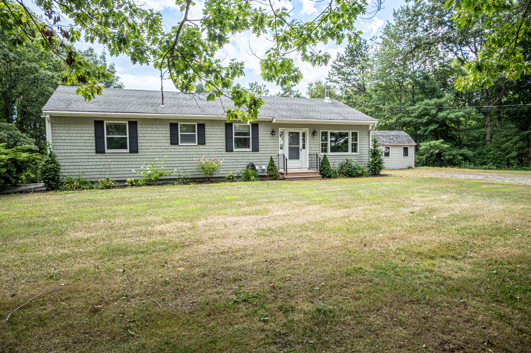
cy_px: 176
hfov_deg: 73.8
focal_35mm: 24
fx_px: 354
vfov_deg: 53.1
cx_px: 266
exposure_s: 1/100
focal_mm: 24
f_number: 11
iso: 100
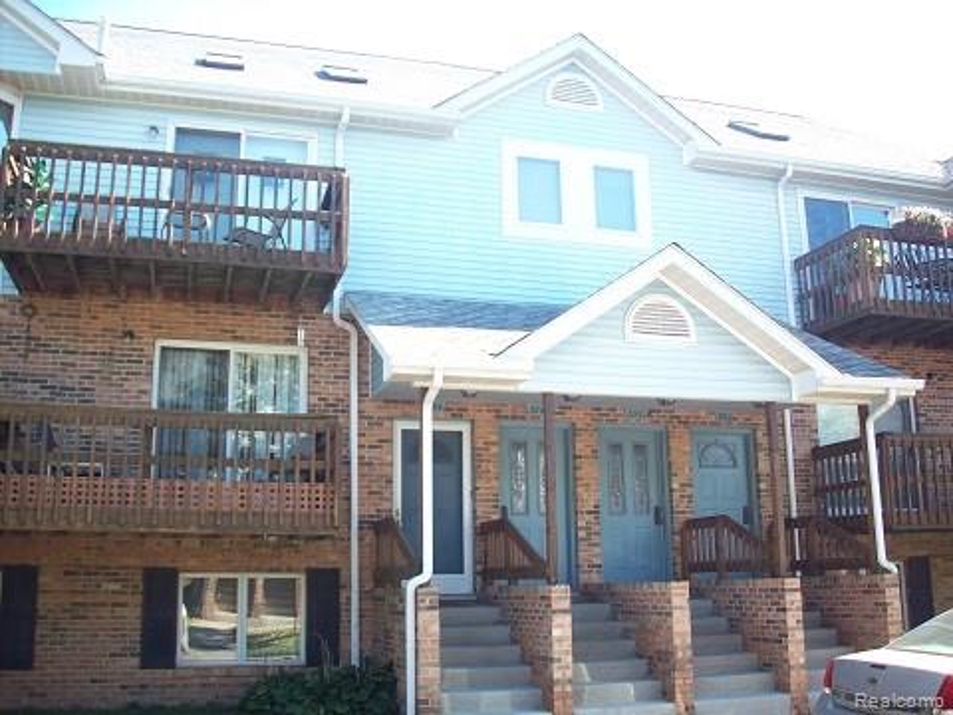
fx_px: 1019
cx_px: 476
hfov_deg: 50.1
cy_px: 358
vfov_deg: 38.7
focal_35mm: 37
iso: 80
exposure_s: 1/125
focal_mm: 6.2
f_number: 2.8
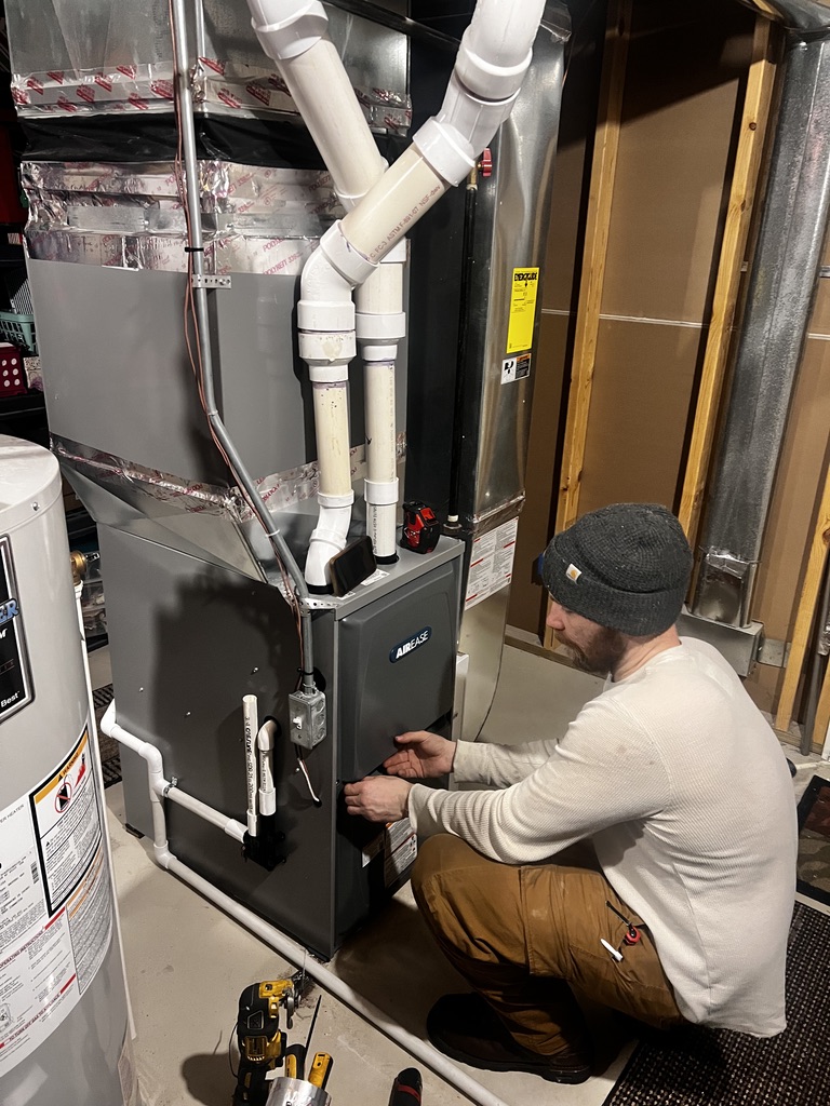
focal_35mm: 26
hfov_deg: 53.1
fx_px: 831
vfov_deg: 67.3
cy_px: 553
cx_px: 415
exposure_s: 1/60
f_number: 1.5
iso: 500
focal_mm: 5.7
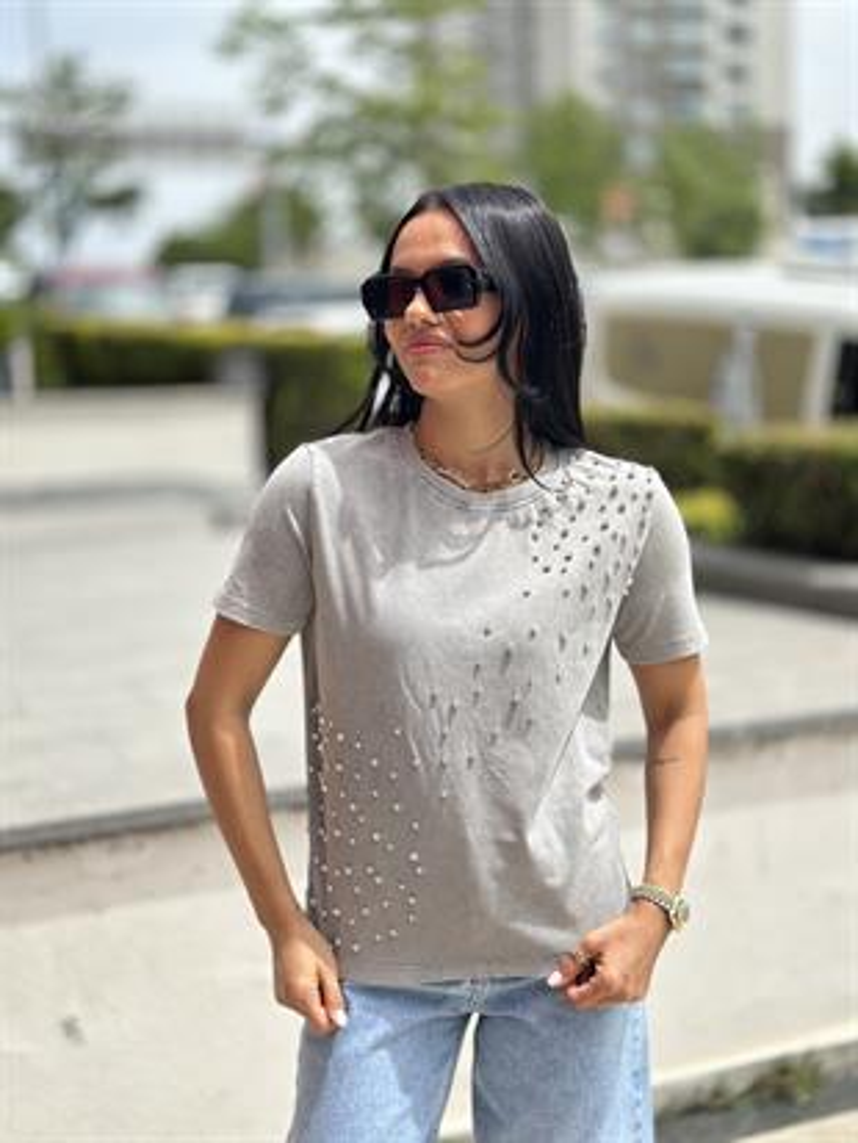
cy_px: 572
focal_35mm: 48
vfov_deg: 39.6
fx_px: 1585
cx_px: 429
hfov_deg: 30.3
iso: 100
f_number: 1.78
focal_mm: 6.86
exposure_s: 1/4367
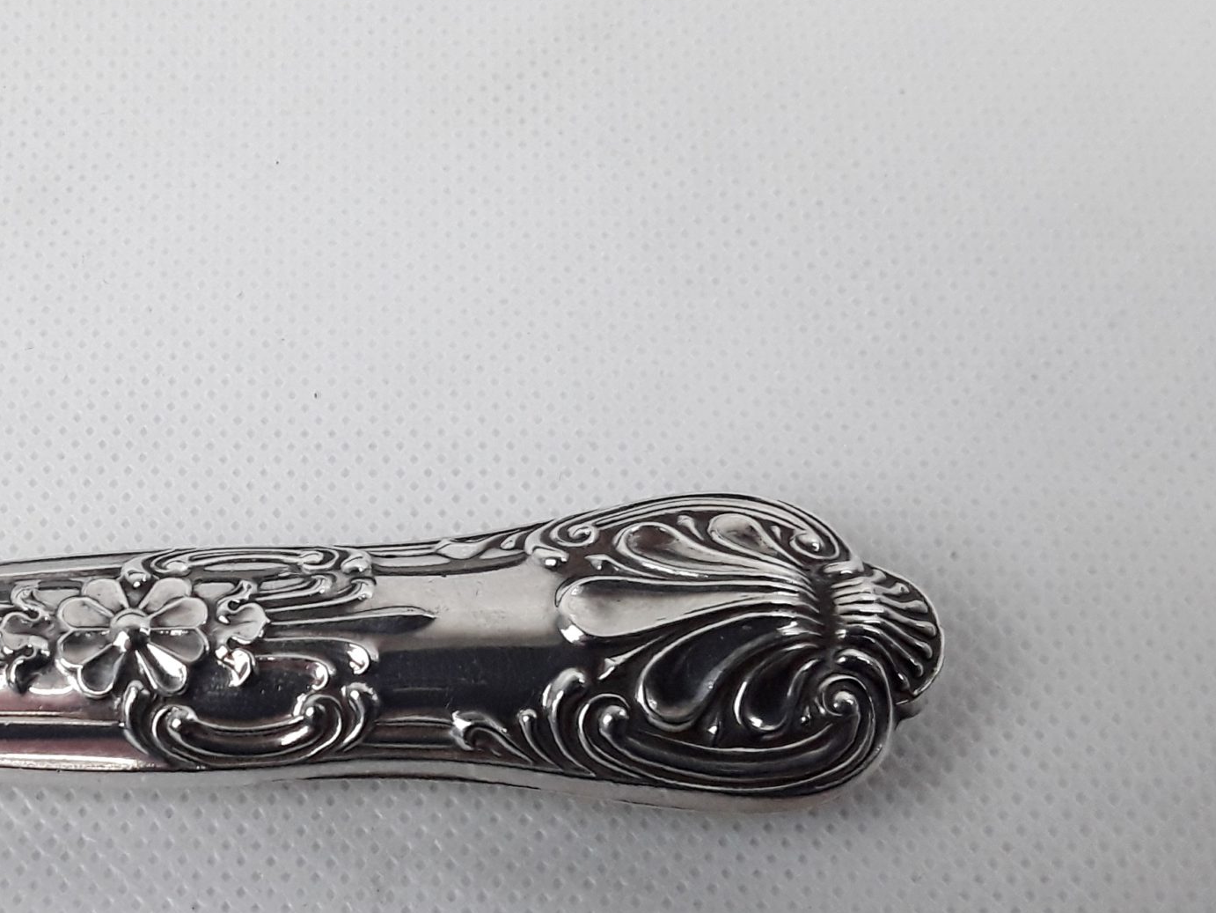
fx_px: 1757
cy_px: 649
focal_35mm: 50
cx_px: 182
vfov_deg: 28.8
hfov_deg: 36.4
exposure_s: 1/120
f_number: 1.9
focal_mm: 2.91
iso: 80
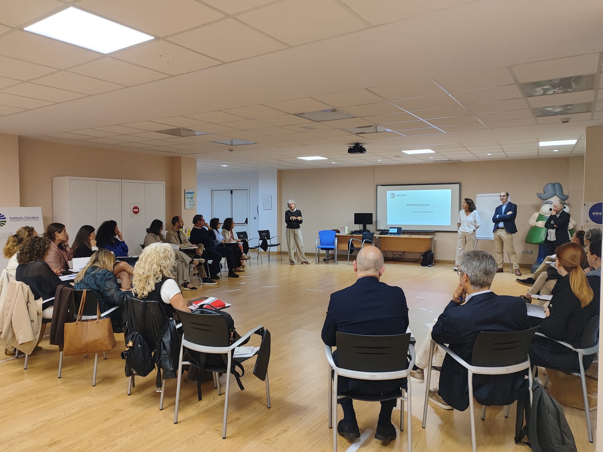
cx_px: 298
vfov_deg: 54.9
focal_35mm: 25
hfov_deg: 69.4
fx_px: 435
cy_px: 225
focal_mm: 5.89
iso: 834
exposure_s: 1/100
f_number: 1.89
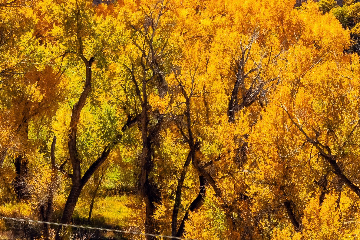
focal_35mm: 257
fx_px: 2570
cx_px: 426
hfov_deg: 7.9
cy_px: -176
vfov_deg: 5.3
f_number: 11
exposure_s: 1/5000
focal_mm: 70
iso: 200
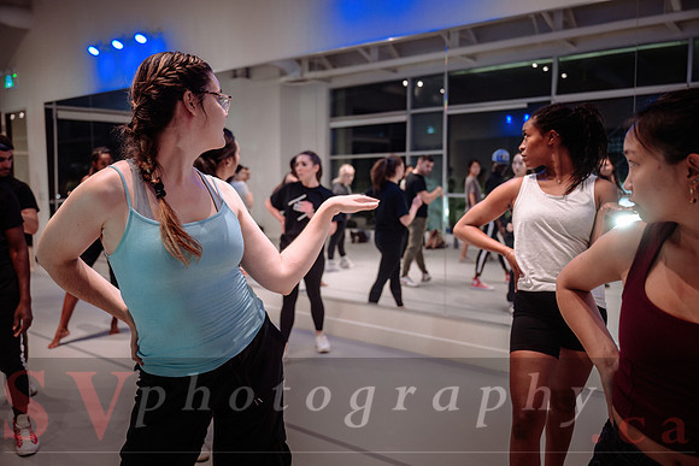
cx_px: 350
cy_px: 233
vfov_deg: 43.0
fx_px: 592
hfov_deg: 61.1
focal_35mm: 30
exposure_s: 1/80
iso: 1600
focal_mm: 30.5
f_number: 2.8
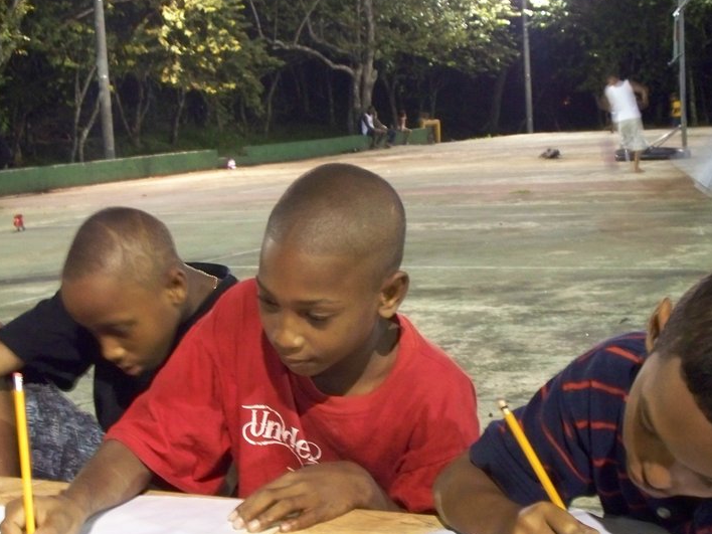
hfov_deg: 28.6
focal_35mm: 68
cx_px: 364
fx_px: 1399
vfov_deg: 21.6
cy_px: 339
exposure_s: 1/5
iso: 400
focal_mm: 9.86
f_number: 2.9
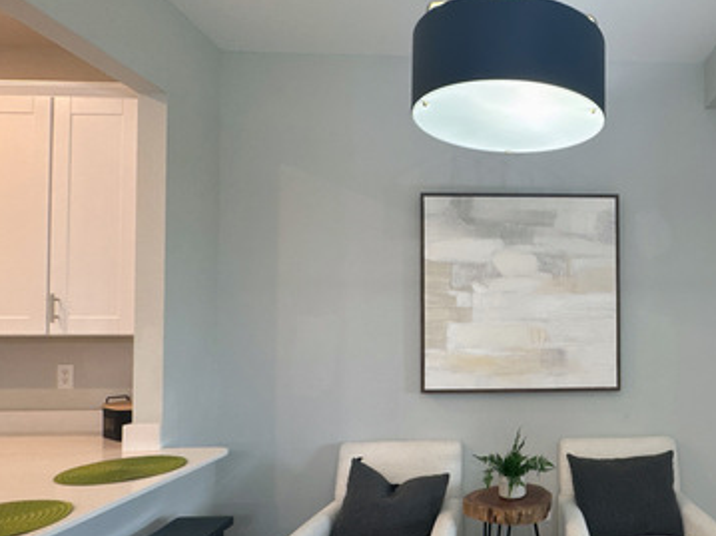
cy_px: 311
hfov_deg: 62.9
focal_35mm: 26
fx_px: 538
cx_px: 547
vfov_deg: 52.8
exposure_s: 1/120
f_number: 2.2
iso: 250
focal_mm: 2.22
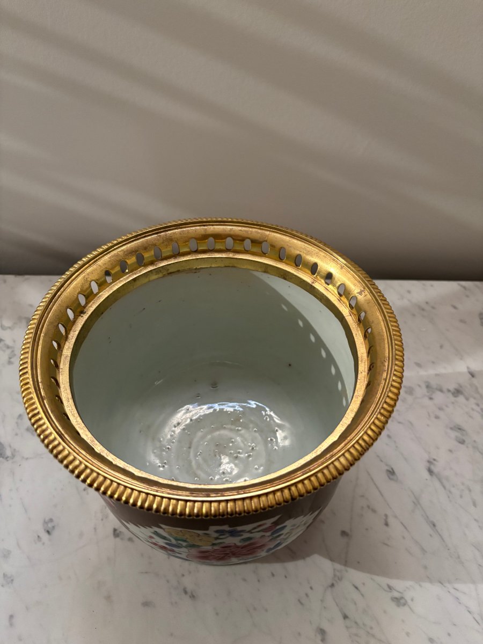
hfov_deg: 53.1
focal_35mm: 26
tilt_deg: -47.7
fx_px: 484
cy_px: 322
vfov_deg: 67.3
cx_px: 242
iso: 500
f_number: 1.6
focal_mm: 5.96
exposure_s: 1/50
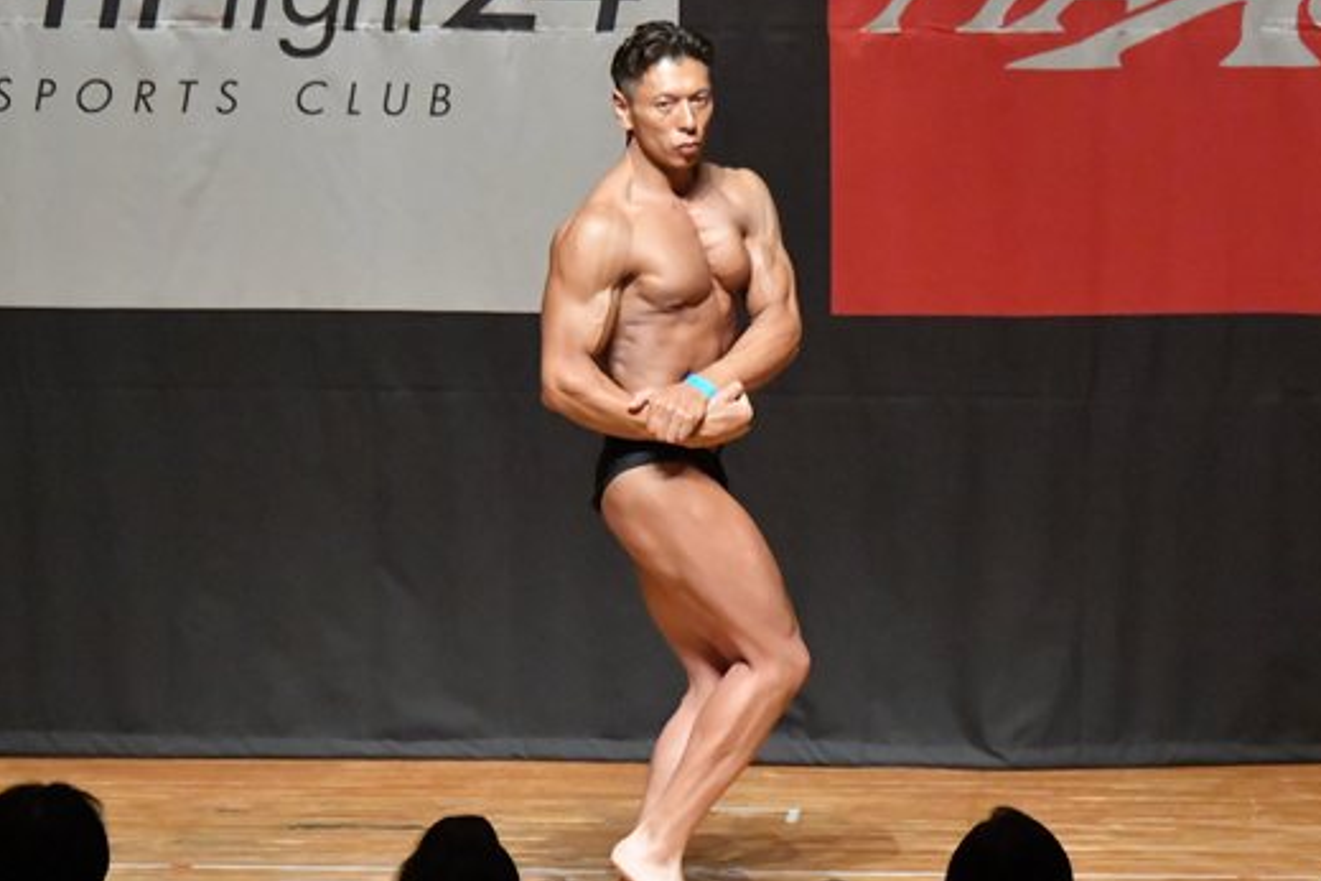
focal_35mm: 324
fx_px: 11888
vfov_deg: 4.2
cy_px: 499
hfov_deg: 6.4
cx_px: 655
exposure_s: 1/400
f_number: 5.6
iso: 12800
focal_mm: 145
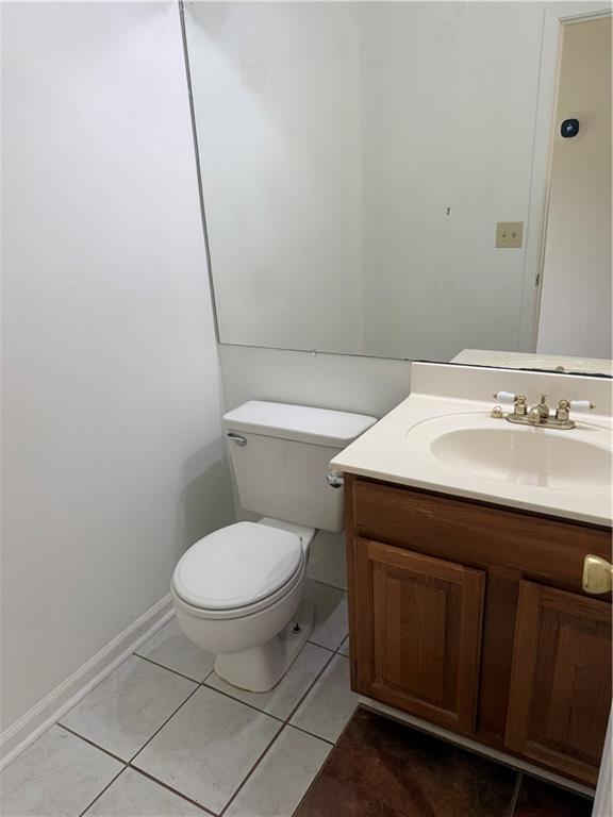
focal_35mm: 24
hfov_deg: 56.8
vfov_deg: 71.6
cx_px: 306
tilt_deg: -19.5
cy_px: 408
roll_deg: +2.6
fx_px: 567
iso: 250
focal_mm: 6.76
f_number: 1.78
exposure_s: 1/60
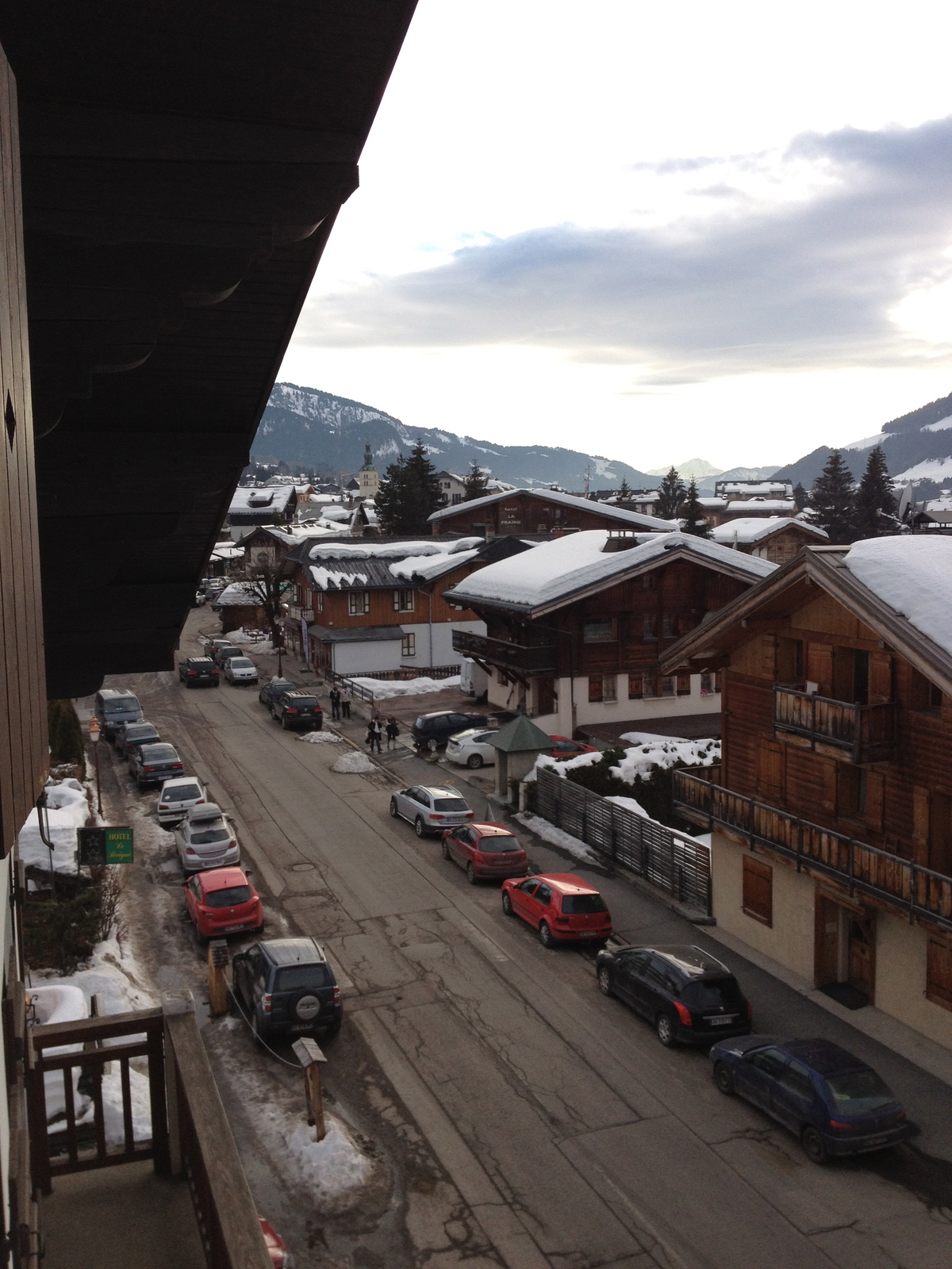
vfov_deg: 52.6
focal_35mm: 35
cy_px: 634
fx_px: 1283
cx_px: 476
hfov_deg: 40.7
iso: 80
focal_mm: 4.28
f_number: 2.4
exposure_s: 1/1022
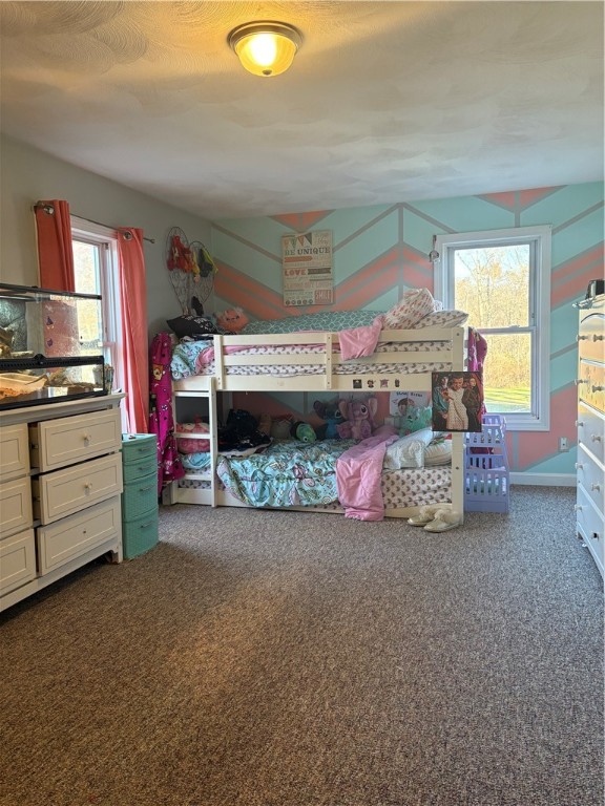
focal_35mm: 26
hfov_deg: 53.1
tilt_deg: -4.5
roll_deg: +1.5
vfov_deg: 67.3
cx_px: 302
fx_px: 606
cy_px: 403
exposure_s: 1/60
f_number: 1.6
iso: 160
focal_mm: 5.96
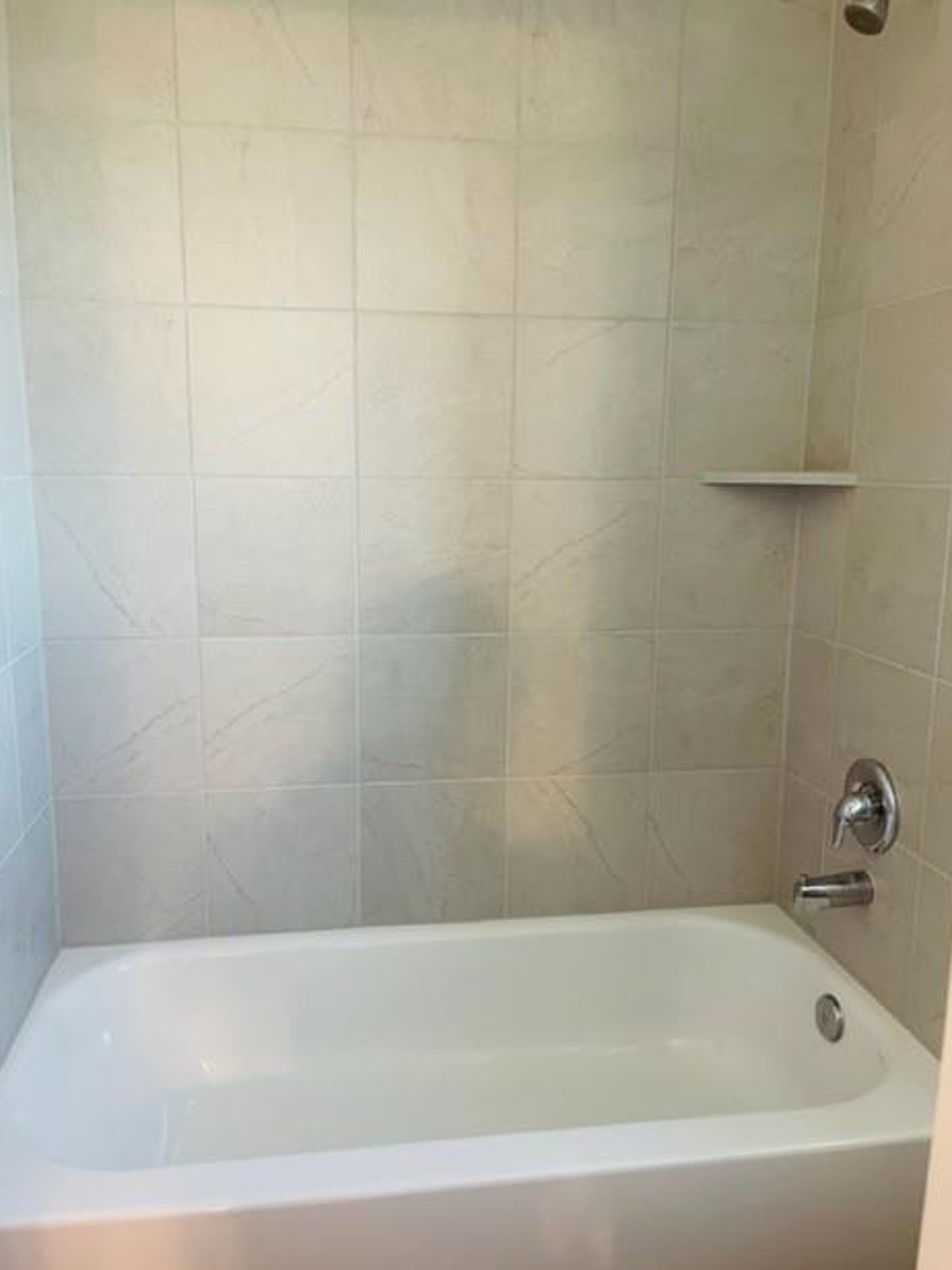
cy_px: 627
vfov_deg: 65.3
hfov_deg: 51.3
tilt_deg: -9.7
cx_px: 464
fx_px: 990
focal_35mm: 27
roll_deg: -0.4
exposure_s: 1/60
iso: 200
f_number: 1.6
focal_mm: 5.1
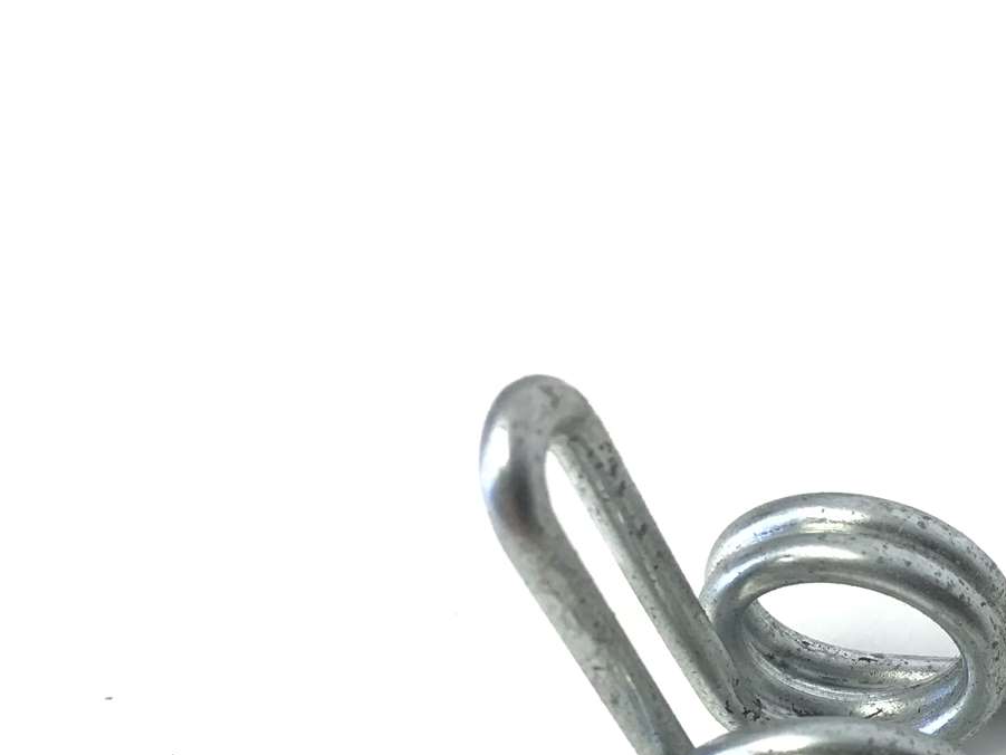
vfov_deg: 25.8
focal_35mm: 55
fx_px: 1599
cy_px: 667
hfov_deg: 33.4
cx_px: 868
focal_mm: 3.3
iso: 32
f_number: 2.4
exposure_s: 1/40
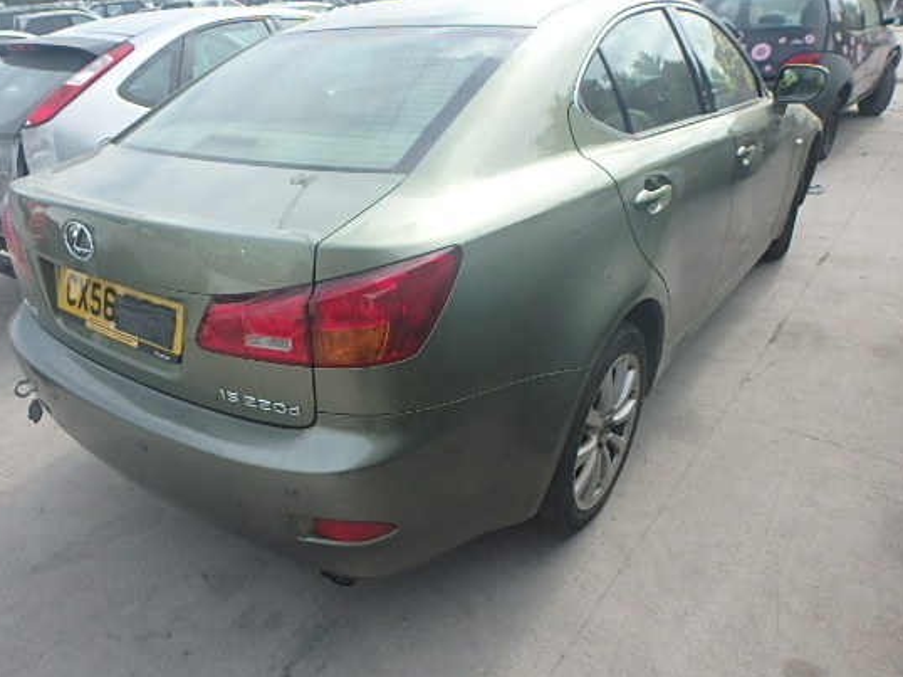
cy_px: 373
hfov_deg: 68.9
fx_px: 652
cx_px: 376
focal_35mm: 25
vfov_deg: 54.7
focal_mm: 3.7
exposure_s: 1/640
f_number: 3.5
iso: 125
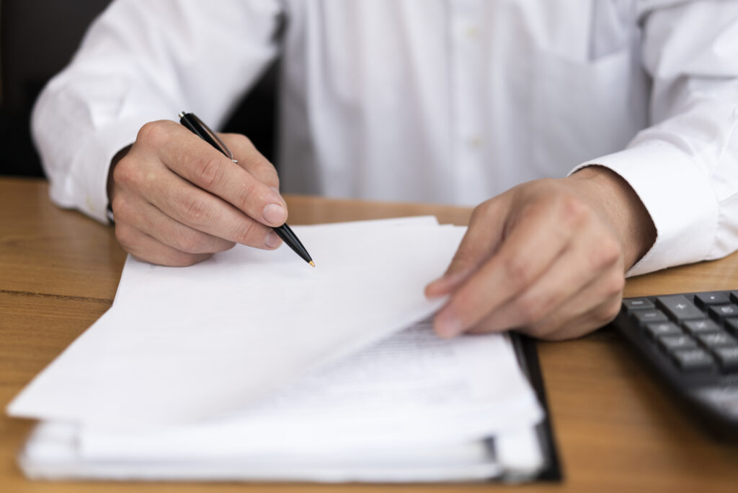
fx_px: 1128
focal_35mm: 55
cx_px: 369
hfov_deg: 36.2
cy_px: 246
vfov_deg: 24.6
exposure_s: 1/250
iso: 250
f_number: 2
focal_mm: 55
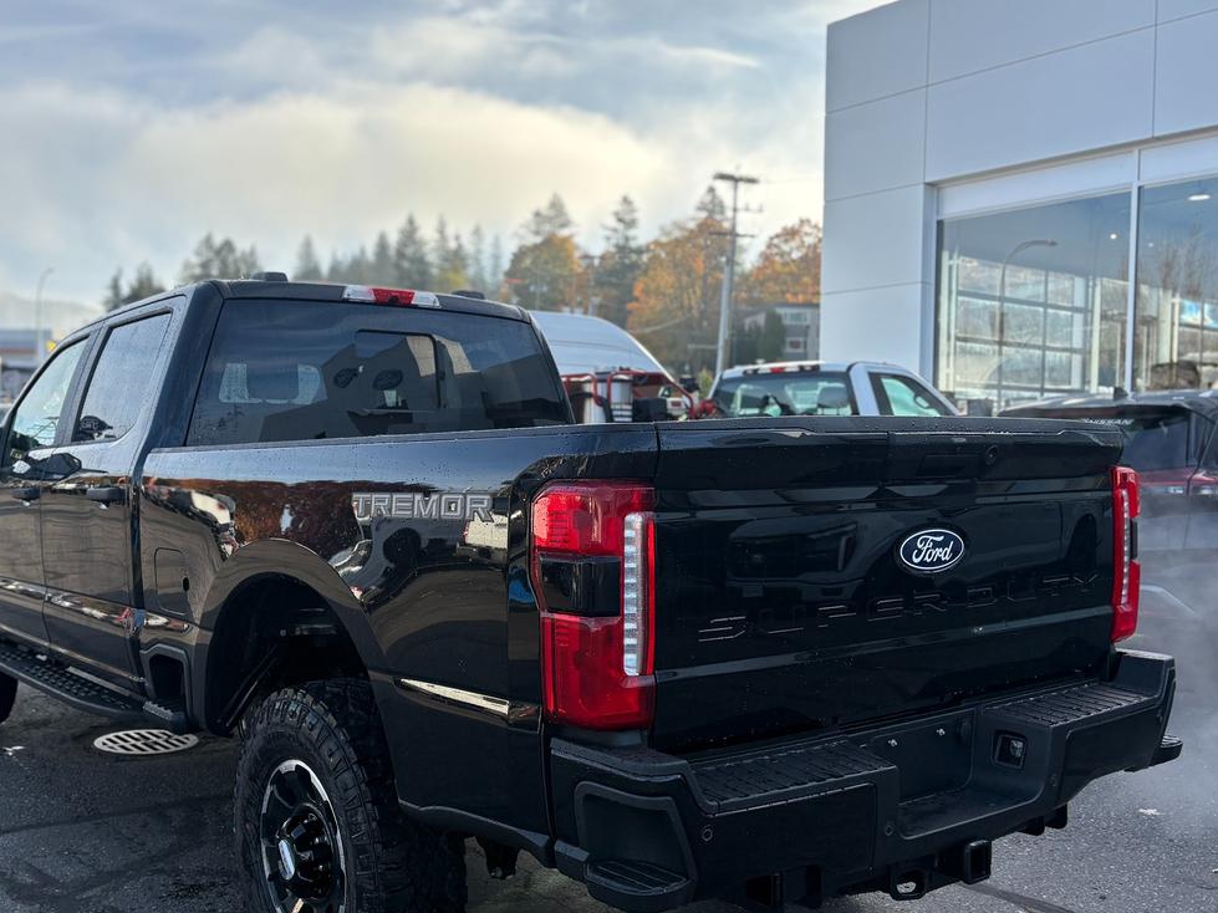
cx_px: 468
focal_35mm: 34
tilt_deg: -2.1
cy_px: 498
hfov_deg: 53.5
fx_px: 1196
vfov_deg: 41.7
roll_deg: -0.8
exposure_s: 1/1587
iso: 50
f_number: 1.6
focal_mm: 5.96
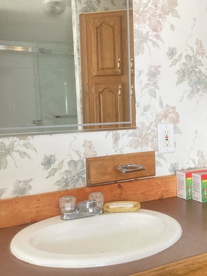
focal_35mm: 43
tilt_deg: -2.1
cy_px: 136
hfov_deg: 33.6
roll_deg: +1.6
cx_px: 117
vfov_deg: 43.8
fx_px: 343
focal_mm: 3.99
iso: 320
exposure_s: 1/60
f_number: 1.8
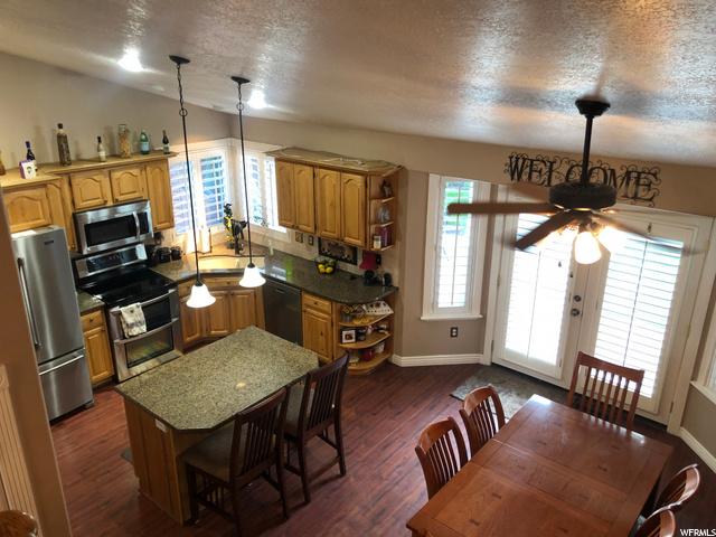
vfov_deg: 49.7
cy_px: 268
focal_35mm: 28
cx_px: 358
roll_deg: -0.9
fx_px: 579
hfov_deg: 63.4
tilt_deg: -21.7
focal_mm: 4
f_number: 1.8
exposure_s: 1/20
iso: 40
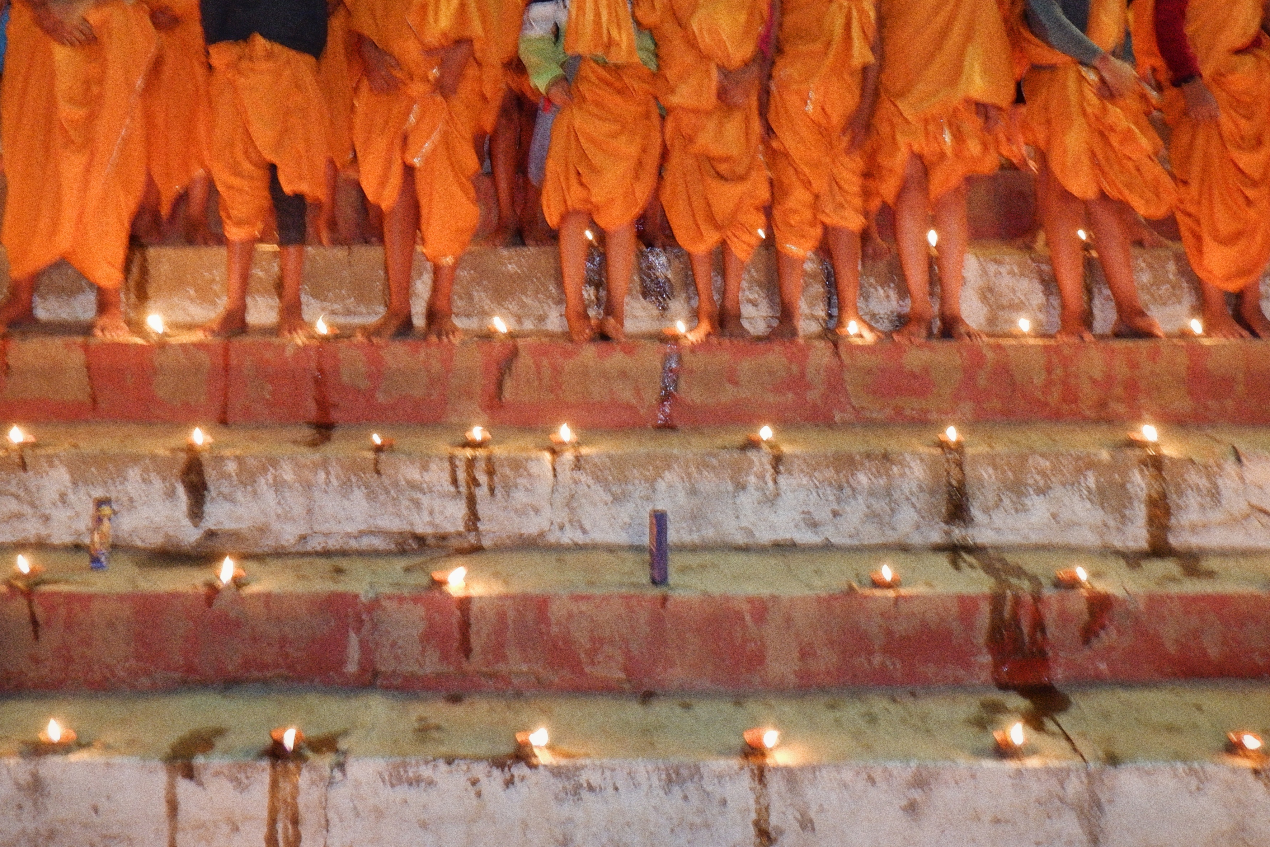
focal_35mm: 38
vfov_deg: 34.0
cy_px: 172
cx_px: 651
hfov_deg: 50.7
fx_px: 1340
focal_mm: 15
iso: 1600
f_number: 3.5
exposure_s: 1/20
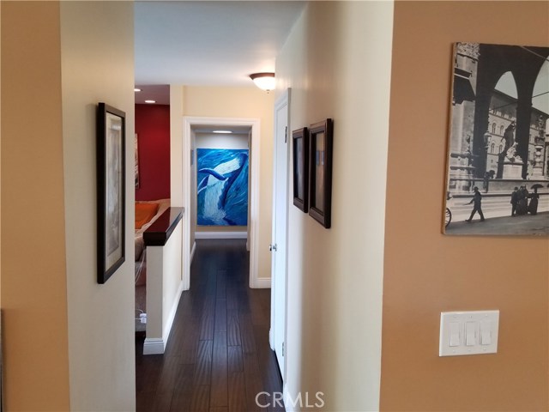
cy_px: 206
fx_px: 412
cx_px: 274
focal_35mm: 26
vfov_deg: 53.1
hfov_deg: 67.3
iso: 160
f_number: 1.7
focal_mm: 4.25
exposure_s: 1/40
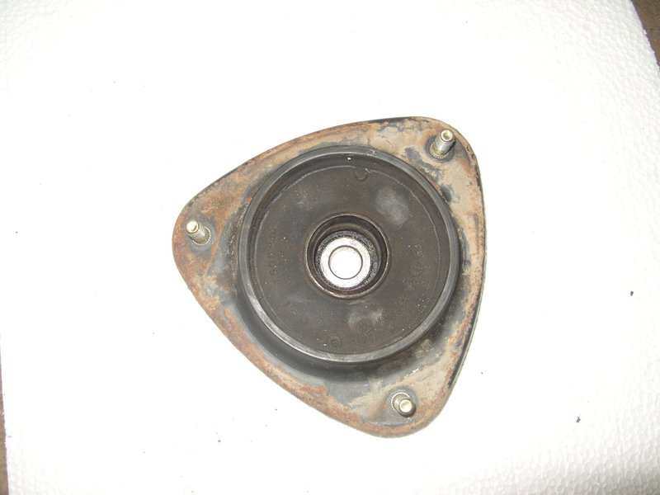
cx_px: 330
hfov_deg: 52.6
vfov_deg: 40.7
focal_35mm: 35
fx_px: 667
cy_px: 248
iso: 100
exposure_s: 1/45
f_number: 2.8
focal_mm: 7.8
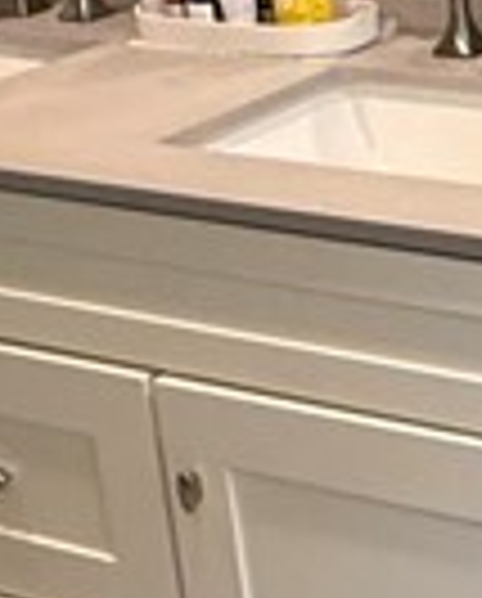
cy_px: 148
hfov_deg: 13.7
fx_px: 1866
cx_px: 748
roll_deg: +1.7
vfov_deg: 18.1
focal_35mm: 105
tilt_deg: -18.6
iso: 250
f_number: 2.2
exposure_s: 1/120
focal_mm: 2.22
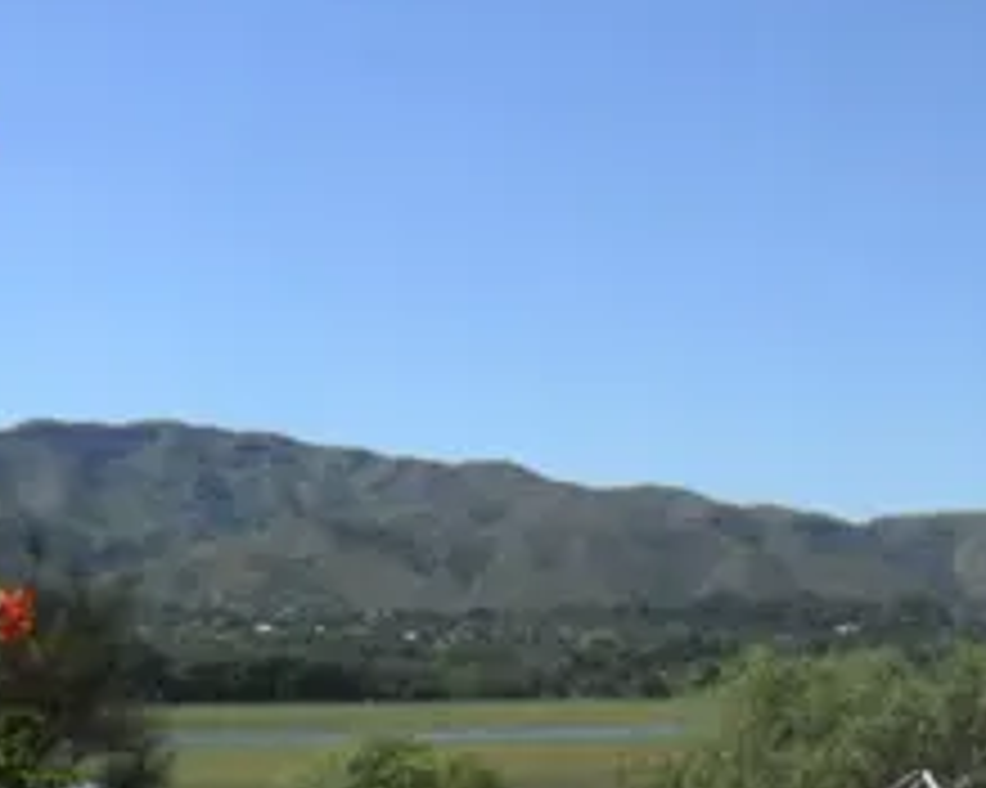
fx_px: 2246
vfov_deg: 19.6
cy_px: 662
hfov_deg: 22.3
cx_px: 1261
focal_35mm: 77
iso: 80
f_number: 8.9
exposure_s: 1/250
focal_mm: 4.9
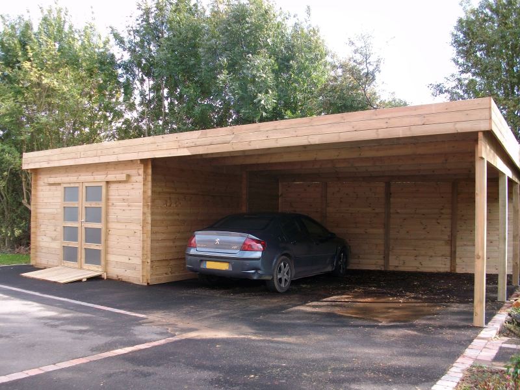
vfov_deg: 44.2
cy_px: 195
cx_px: 260
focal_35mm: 32
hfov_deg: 56.8
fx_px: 481
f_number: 2.9
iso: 80
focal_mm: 5.7
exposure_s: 1/226
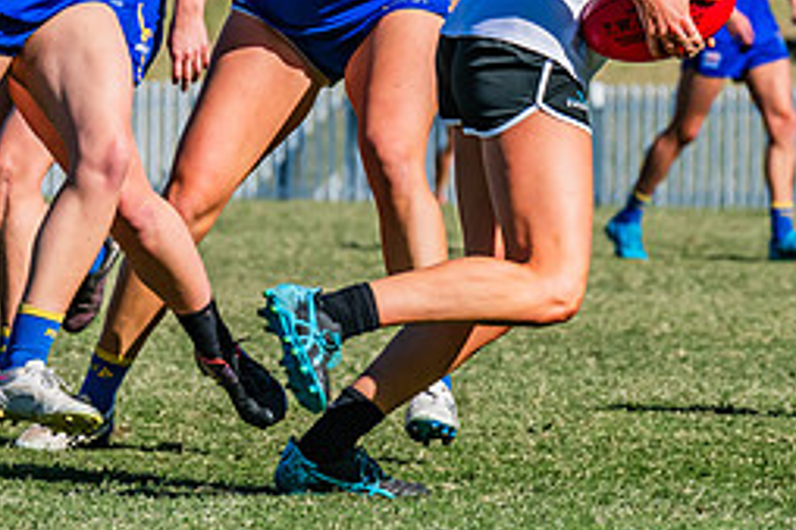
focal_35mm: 781
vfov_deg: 1.8
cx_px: 160
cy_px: 7
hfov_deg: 2.6
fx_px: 17257
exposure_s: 1/1250
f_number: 11
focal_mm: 270
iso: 640
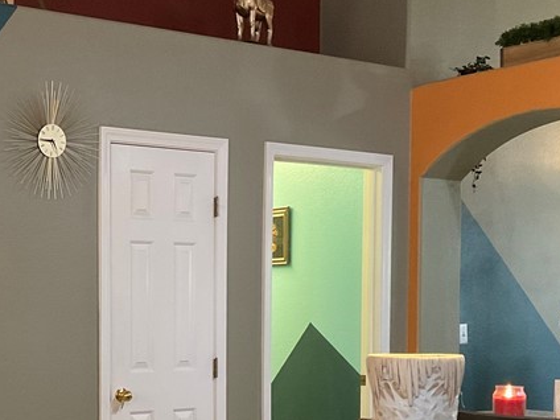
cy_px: 353
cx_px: 38
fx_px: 1132
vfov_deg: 20.7
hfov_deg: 26.7
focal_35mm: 70
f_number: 1.8
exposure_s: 1/40
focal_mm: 3
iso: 200
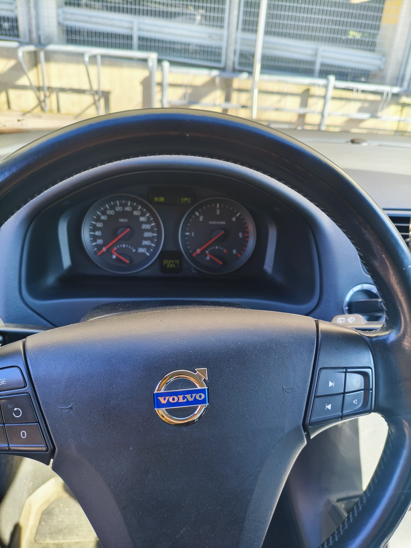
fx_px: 412
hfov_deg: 53.1
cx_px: 206
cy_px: 274
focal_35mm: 26
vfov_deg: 67.3
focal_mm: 4.94
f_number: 1.5
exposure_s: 1/50
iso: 80
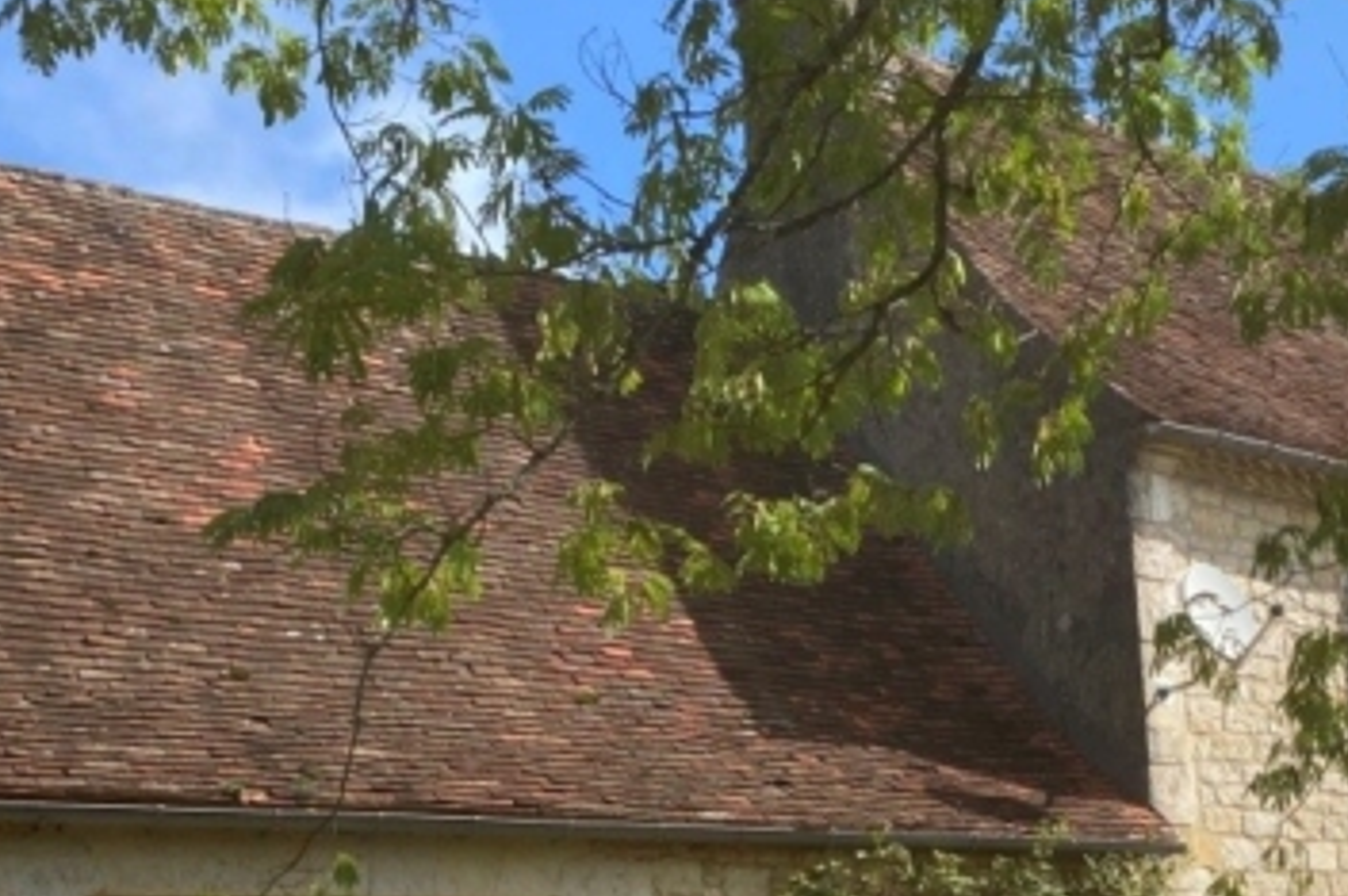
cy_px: 988
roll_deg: +3.6
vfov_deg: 22.4
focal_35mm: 57
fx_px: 2132
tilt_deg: +5.7
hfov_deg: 34.2
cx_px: 1051
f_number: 1.8
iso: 32
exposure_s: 1/2513
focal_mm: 4.25
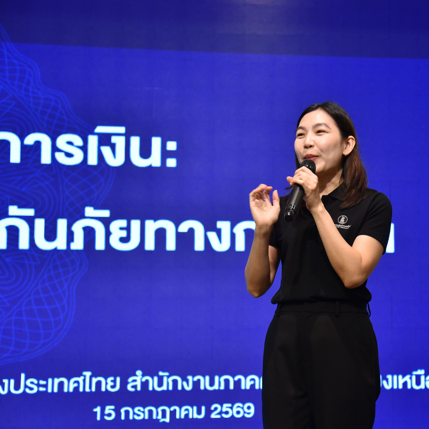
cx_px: 318
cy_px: 214
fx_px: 1234
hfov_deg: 19.6
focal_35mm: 88
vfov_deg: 19.7
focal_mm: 62
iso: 720
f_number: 4
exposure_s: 1/80
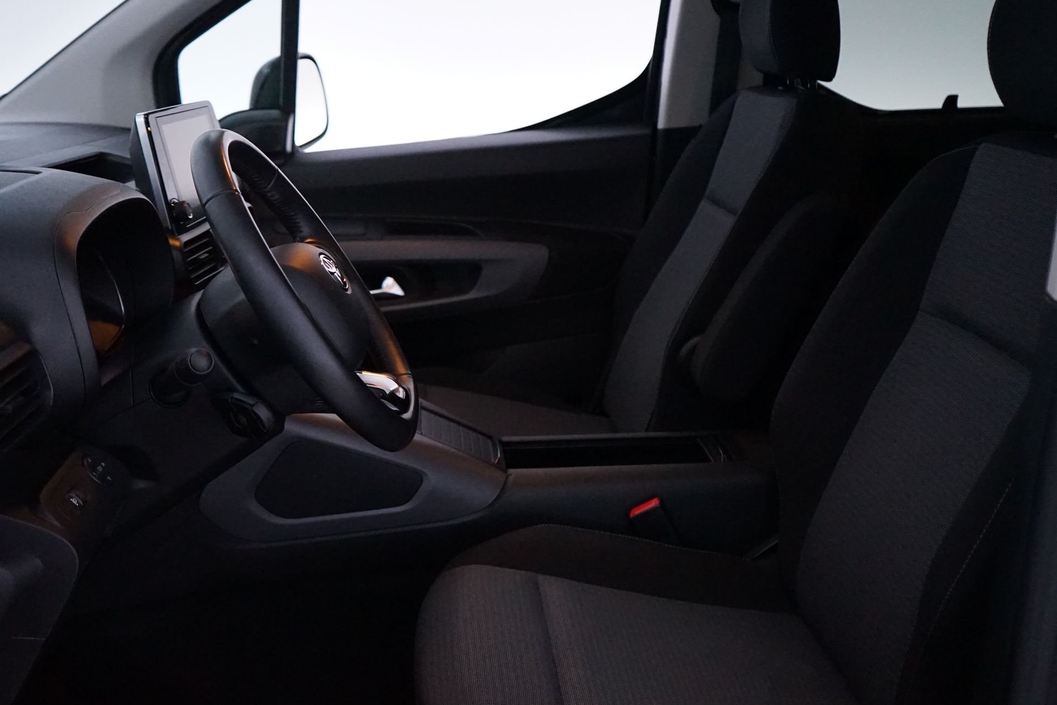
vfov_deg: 34.2
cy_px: 310
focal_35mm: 39
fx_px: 1145
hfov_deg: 49.6
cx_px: 525
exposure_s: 1/160
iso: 6400
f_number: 3.5
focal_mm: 30
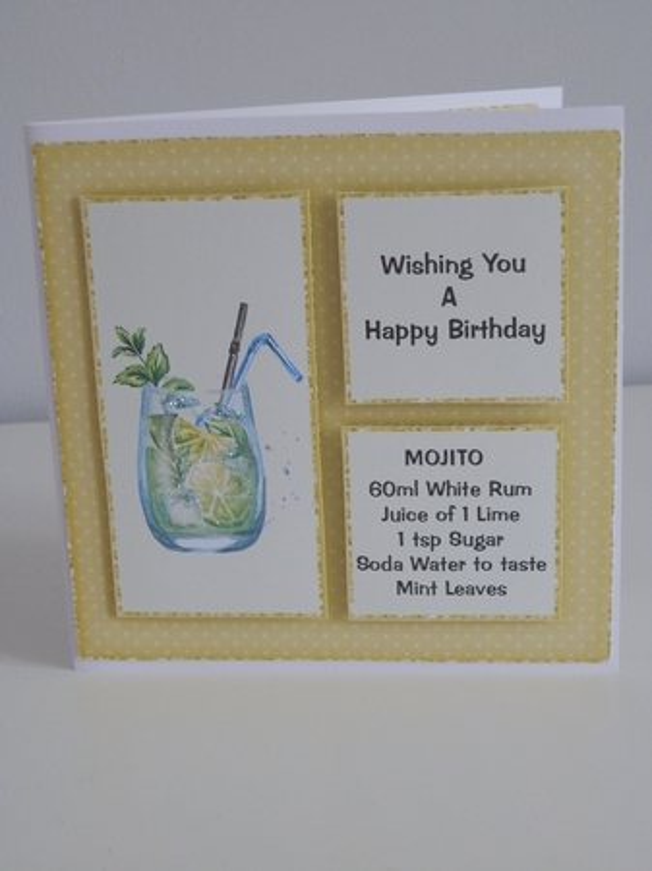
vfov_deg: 31.7
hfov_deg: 24.0
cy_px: 436
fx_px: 1533
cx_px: 326
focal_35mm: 61
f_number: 3.7
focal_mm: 10.99
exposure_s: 1/50
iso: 200
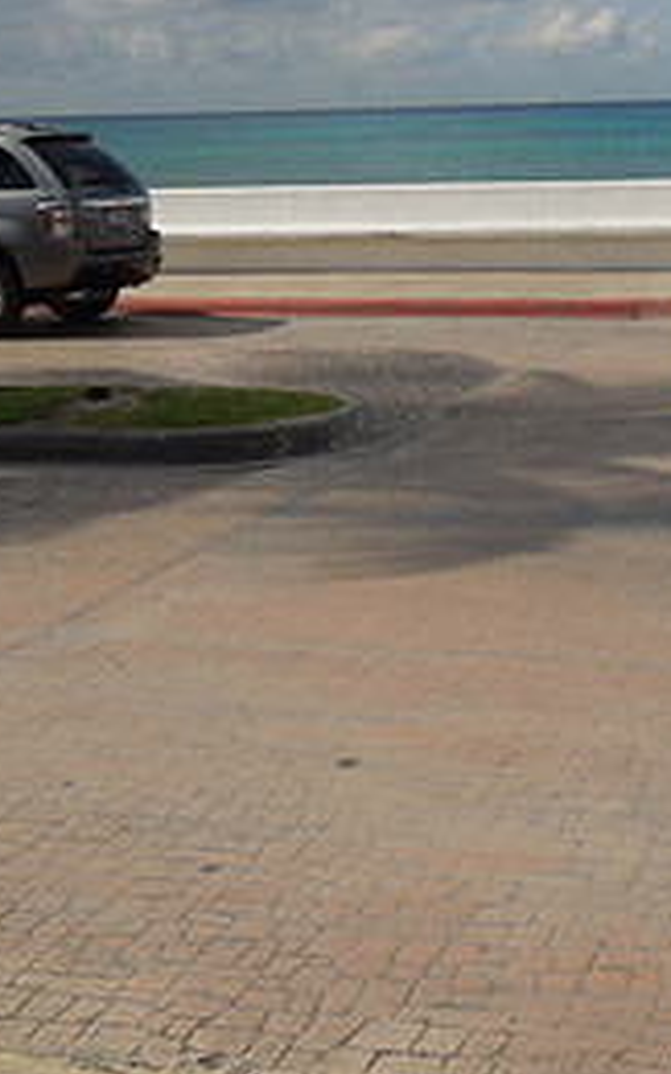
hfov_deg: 21.2
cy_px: 327
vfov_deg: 34.1
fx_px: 1727
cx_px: 667
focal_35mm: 59
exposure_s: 1/640
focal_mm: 4.5
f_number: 6.6
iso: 100
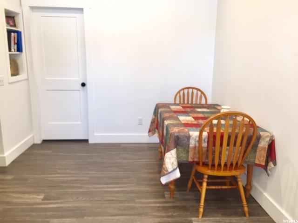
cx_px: 149
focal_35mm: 29
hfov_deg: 61.7
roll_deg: -1.1
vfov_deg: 48.2
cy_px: 112
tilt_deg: -13.8
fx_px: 250
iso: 40
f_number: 2.2
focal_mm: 4.15
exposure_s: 1/30
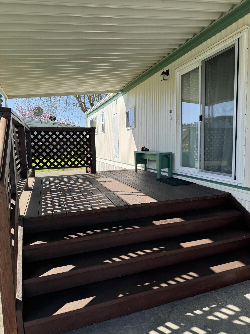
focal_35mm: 24
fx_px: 231
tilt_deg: -6.0
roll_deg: +1.7
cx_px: 125
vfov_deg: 71.6
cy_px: 167
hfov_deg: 56.8
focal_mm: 6.76
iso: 80
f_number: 1.78
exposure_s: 1/1339
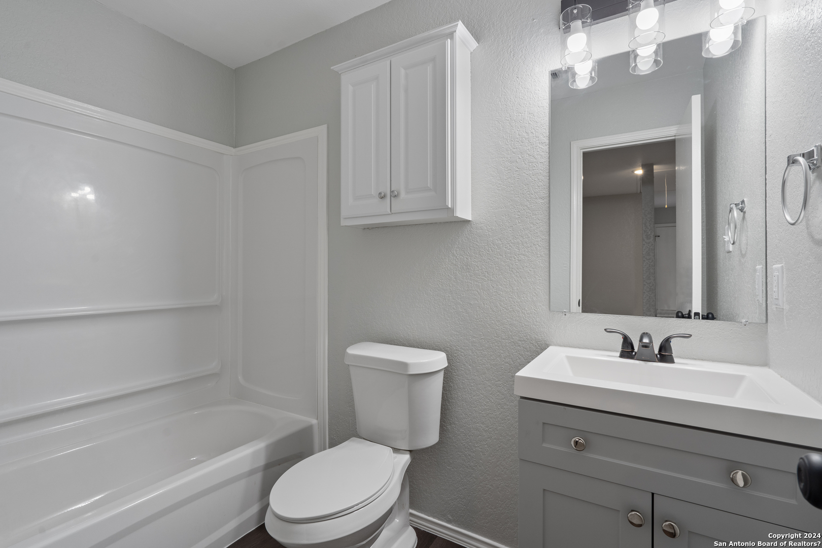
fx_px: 365
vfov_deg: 73.7
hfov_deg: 96.7
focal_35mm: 16
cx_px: 411
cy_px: 274
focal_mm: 16
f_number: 8
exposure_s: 1/6
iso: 500
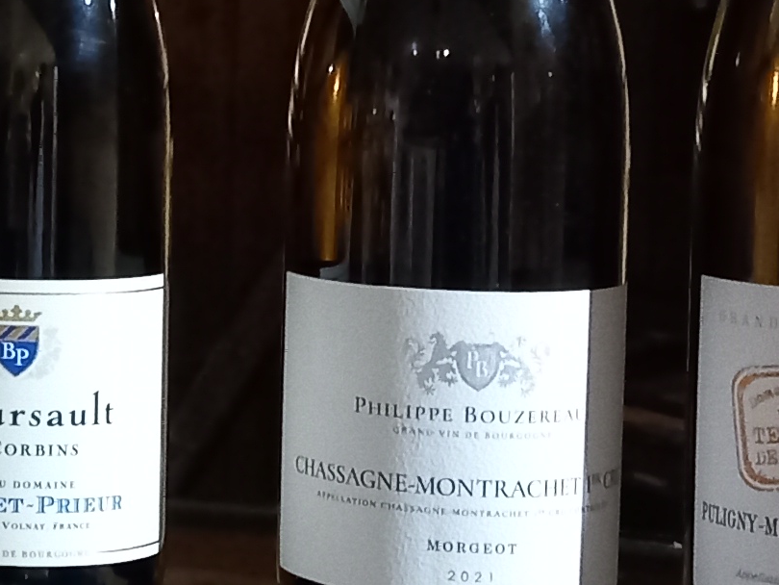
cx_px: -414
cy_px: 196
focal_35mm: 136
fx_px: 3061
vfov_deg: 10.9
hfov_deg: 13.6
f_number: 1.8
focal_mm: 4
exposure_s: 1/20
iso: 800
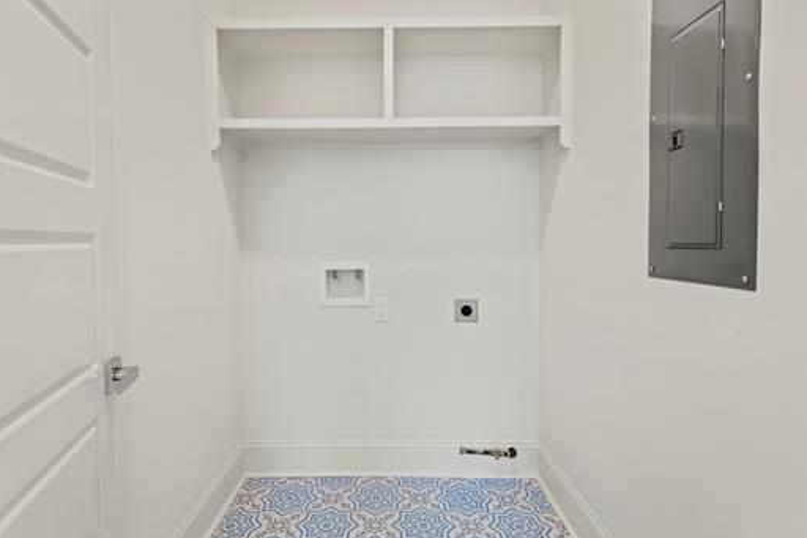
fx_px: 448
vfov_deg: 61.9
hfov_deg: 84.0
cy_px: 259
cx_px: 388
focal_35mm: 20
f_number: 6.3
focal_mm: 16
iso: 125
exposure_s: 1/2
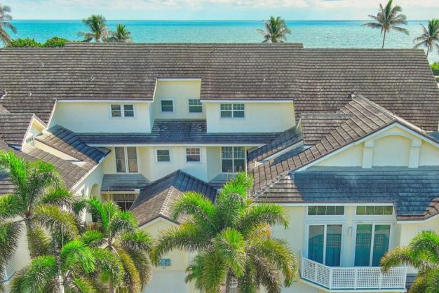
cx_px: 260
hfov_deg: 39.4
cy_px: 237
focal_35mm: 50
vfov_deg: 26.5
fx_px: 610
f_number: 2.8
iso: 100
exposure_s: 1/800
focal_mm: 10.6
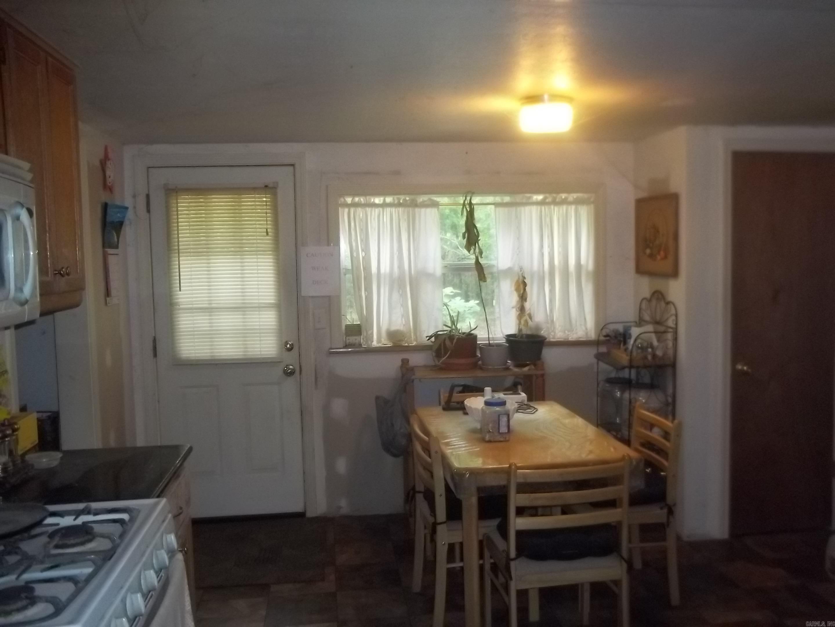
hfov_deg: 55.4
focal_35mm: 33
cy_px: 314
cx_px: 418
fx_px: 796
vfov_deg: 42.9
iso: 320
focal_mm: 5.9
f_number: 3.3
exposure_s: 1/30
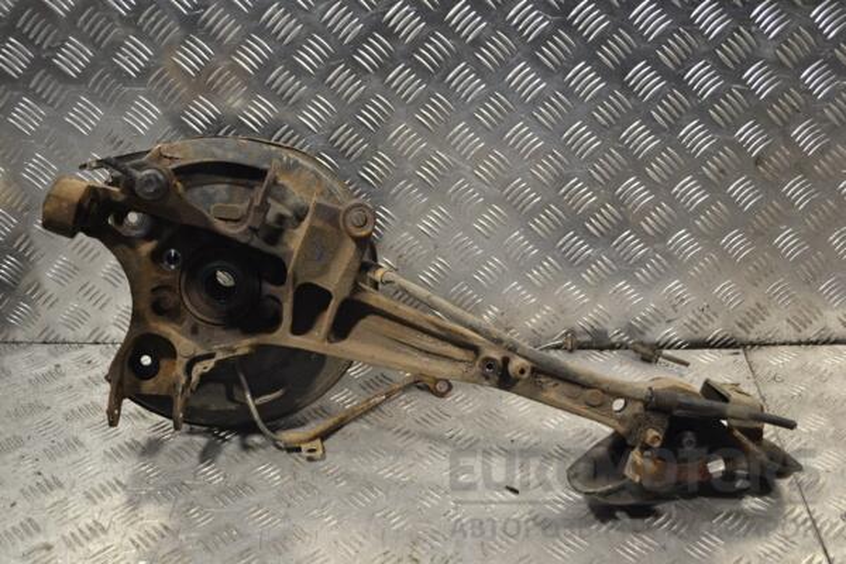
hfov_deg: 46.4
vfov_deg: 31.9
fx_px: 987
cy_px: 282
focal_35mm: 42
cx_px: 423
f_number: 4.5
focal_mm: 28
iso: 400
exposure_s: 1/80
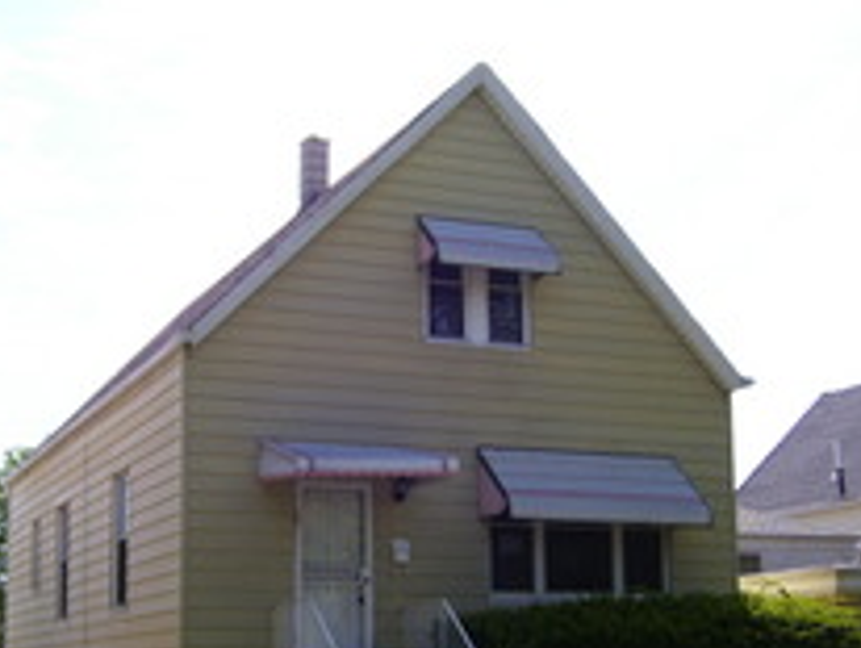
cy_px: 418
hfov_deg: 31.1
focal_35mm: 62
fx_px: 1544
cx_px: 397
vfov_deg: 23.6
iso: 80
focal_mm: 6
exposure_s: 1/250
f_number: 4.8
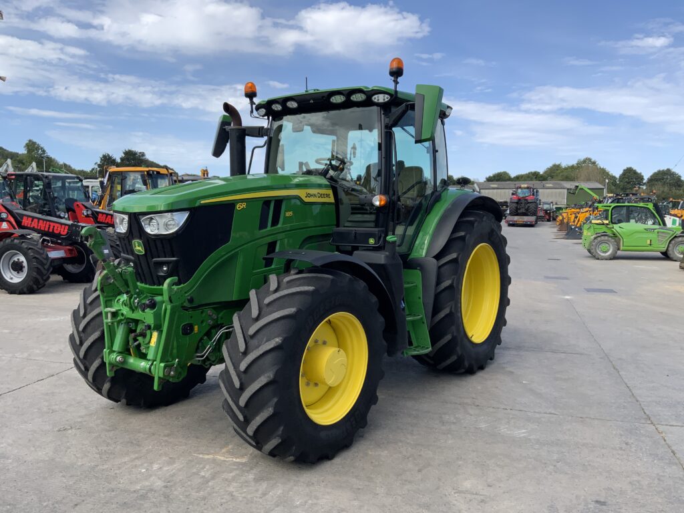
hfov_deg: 61.7
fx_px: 573
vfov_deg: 48.2
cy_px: 256
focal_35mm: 29
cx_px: 342
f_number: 1.8
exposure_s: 1/1250
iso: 16
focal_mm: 3
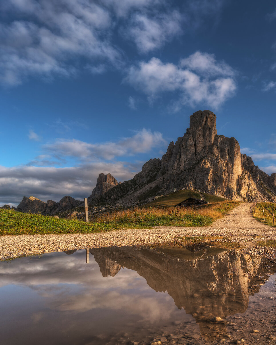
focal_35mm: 26
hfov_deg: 50.4
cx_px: 234
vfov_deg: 66.0
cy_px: 174
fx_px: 266
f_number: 18
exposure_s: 1/40
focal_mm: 18
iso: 100
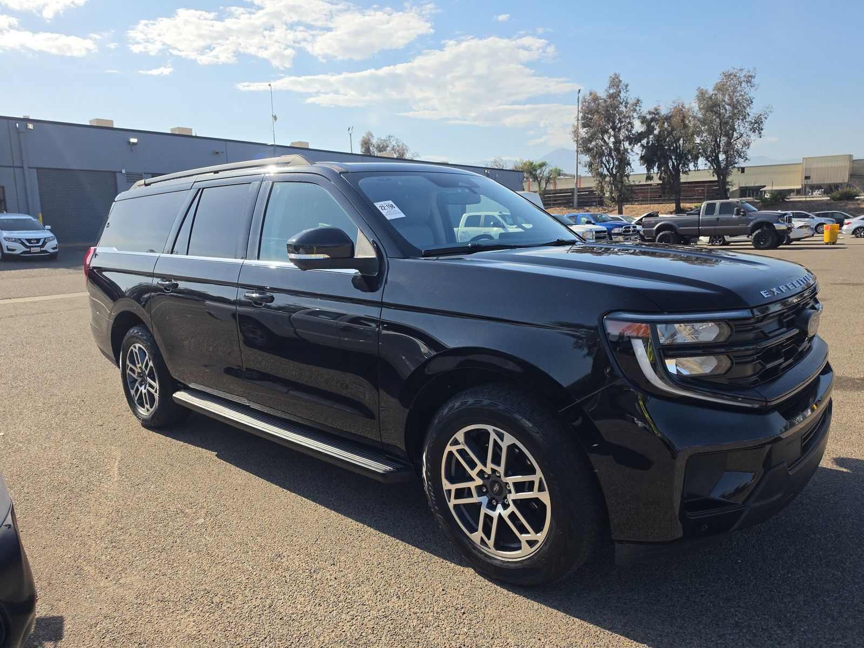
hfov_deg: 73.9
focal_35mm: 23
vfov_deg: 58.9
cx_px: 432
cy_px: 324
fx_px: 574
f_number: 1.4
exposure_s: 1/7330
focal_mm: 6.5
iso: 63
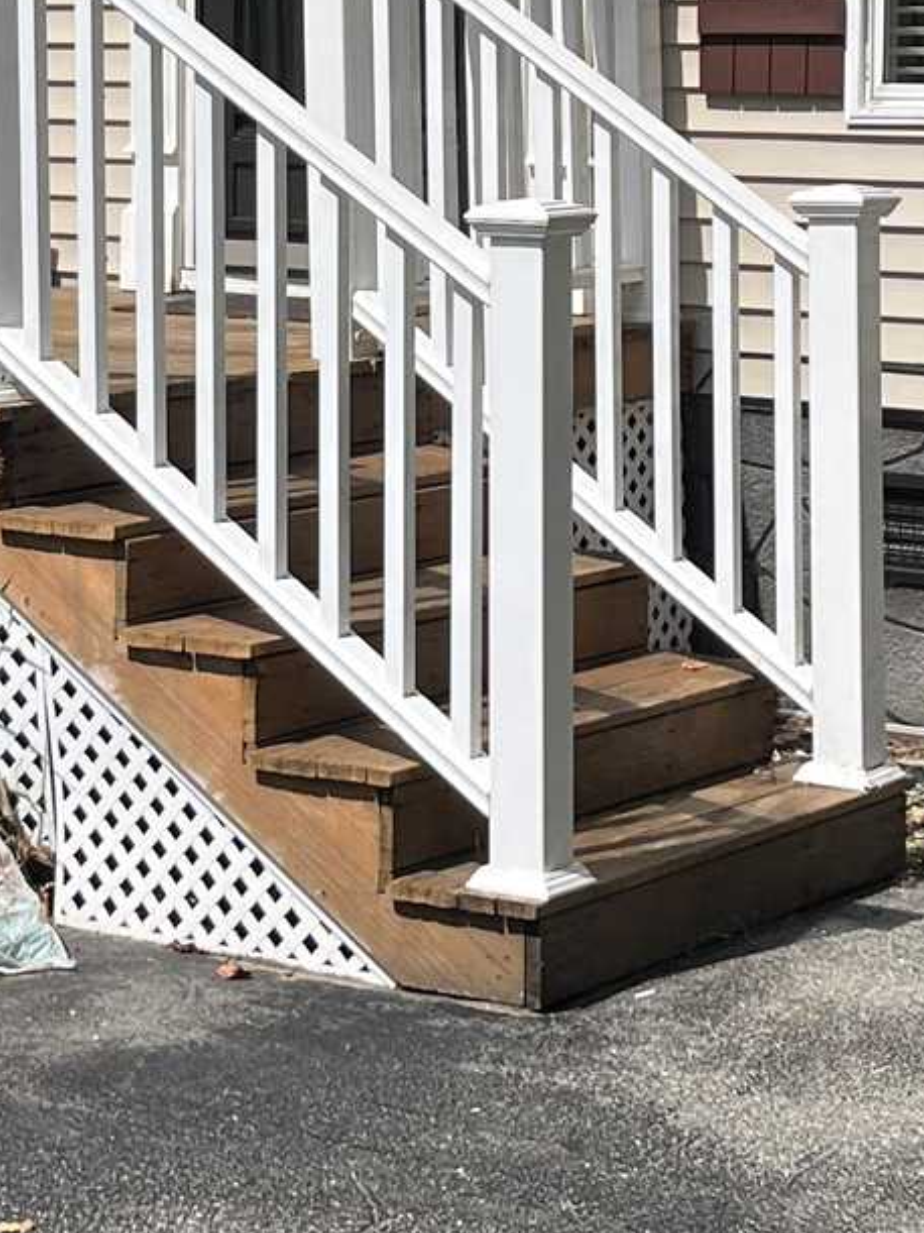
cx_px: 244
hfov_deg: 15.0
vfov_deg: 19.6
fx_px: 3489
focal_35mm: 98
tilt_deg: +1.3
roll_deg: +0.1
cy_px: 71
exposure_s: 1/4651
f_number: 1.6
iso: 50
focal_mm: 5.1
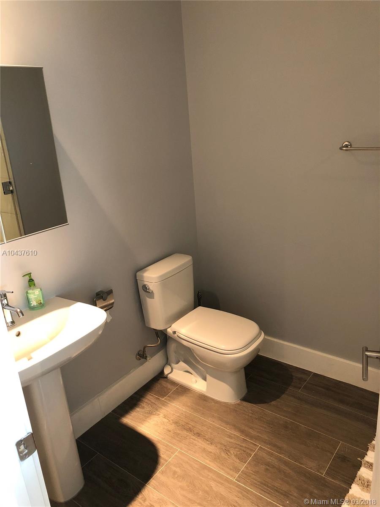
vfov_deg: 63.4
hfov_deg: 49.7
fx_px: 410
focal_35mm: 28
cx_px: 190
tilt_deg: -18.6
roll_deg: +4.3
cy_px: 254
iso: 100
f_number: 1.8
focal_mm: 4
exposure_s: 1/13
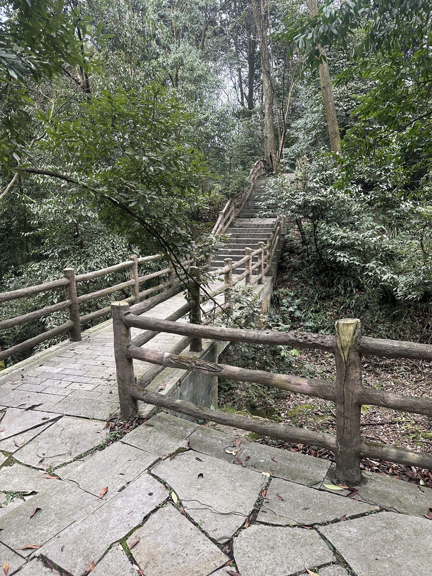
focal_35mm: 24
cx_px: 216
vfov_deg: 71.6
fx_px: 399
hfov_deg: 56.8
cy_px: 288
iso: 250
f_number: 1.78
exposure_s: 1/72
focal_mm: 6.86
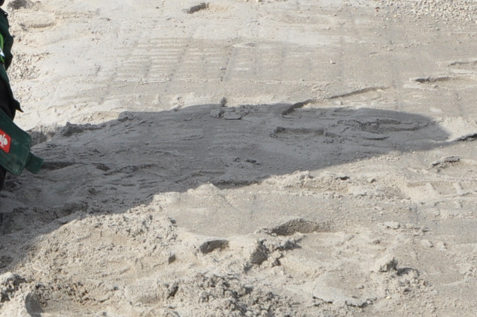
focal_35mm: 123
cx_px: -154
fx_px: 1628
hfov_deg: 15.8
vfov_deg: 11.1
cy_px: 36
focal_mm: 24
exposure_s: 1/500
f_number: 11
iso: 400
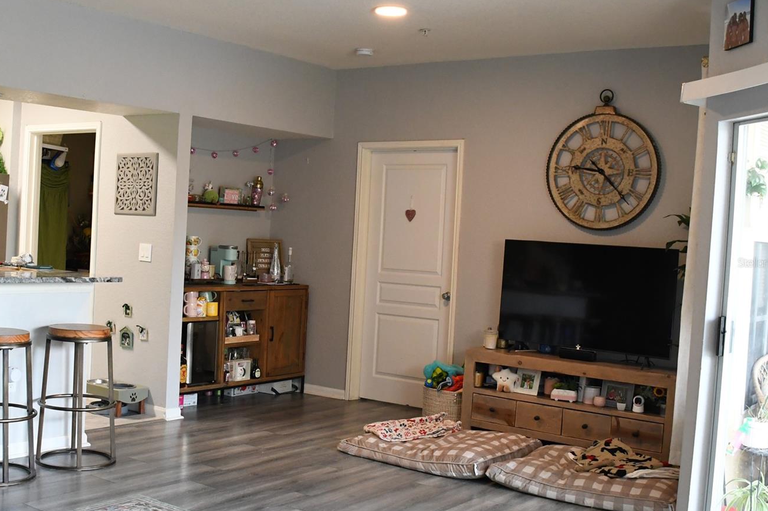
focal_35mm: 44
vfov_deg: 30.5
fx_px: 938
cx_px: 321
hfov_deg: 44.4
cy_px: 263
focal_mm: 18
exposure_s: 1/80
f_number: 5
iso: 2000
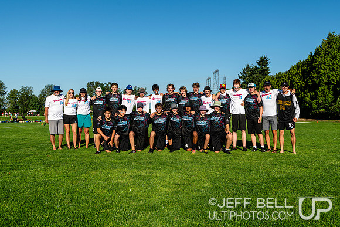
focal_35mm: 35
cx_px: 170
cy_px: 114
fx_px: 331
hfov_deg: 54.4
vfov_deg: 37.9
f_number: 5.6
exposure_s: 1/800
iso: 90
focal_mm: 35
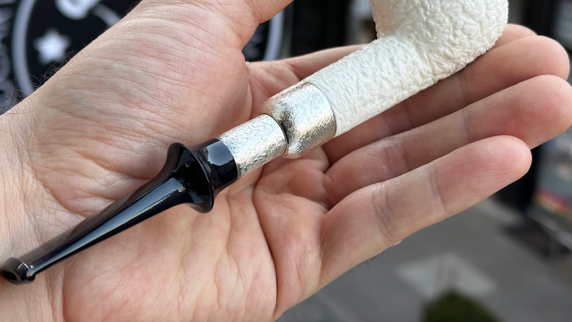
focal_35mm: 66
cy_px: 81
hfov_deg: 31.9
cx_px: 278
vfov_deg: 18.1
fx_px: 1001
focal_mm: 6.86
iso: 50
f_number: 1.78
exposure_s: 1/181
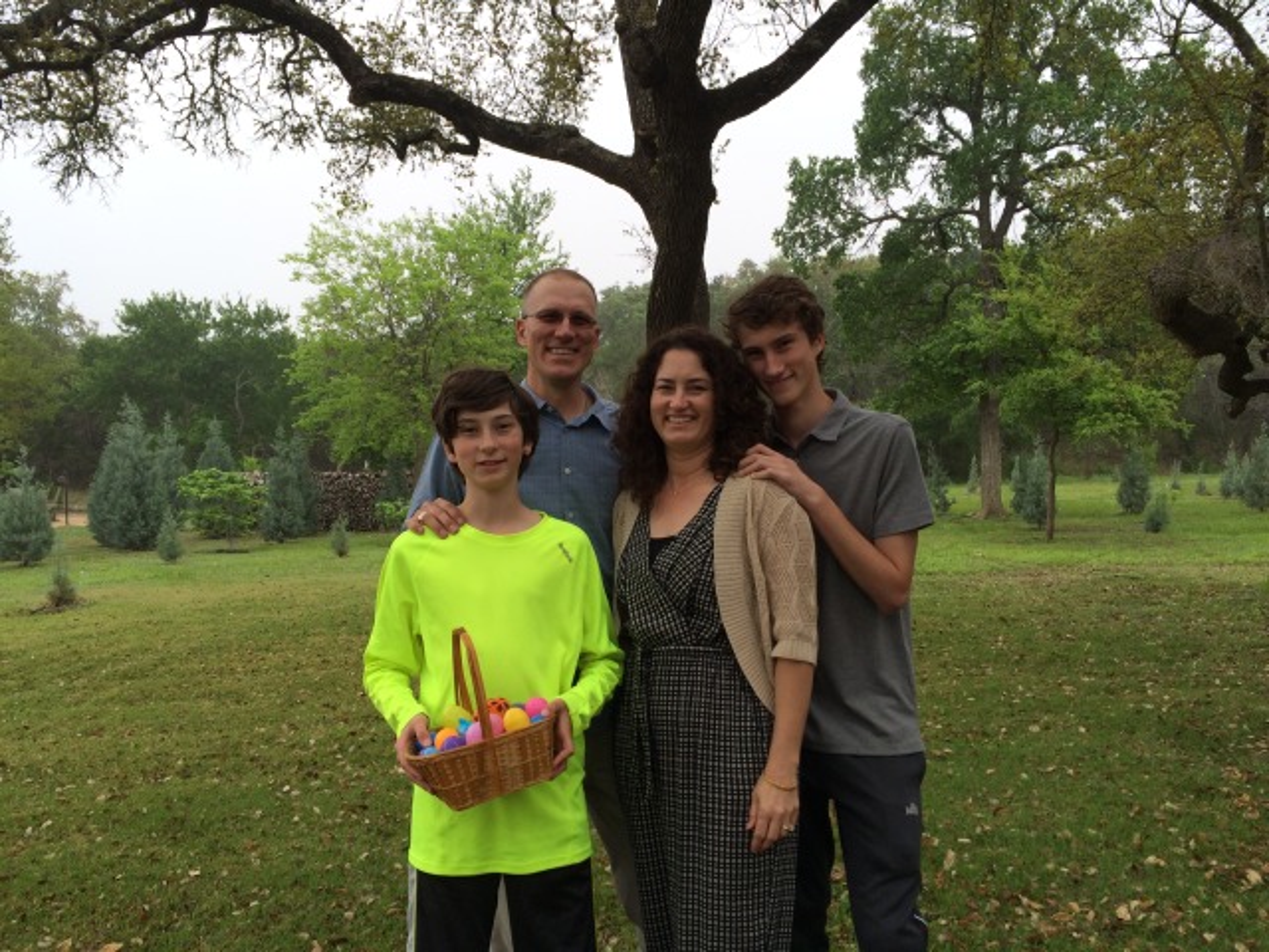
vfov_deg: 48.2
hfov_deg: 61.7
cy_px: 476
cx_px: 634
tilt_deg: -3.7
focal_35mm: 29
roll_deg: +1.0
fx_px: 1063
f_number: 2.2
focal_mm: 4.15
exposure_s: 1/456
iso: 32
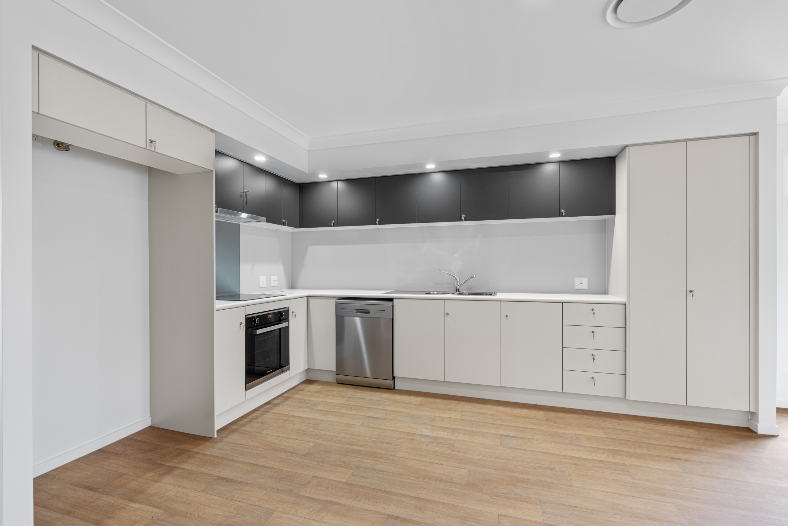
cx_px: 394
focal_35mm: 16
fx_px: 350
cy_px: 263
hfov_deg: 96.7
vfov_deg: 73.8
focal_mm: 16
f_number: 8
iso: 200
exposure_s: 1/2
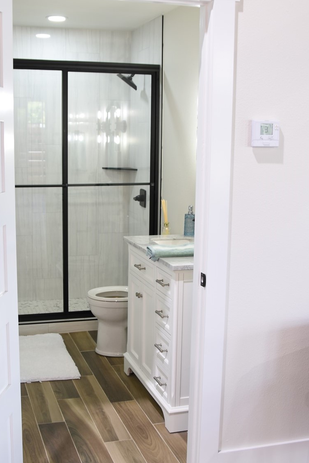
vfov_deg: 42.8
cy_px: 245
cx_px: 135
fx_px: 591
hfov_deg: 29.3
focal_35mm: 46
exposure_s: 1/30
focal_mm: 17
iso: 100
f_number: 3.2
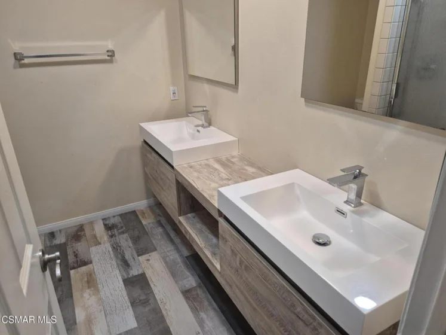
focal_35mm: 23
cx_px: 223
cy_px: 168
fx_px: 296
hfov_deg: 73.9
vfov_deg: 58.9
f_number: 1.8
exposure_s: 1/120
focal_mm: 5.4
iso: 160
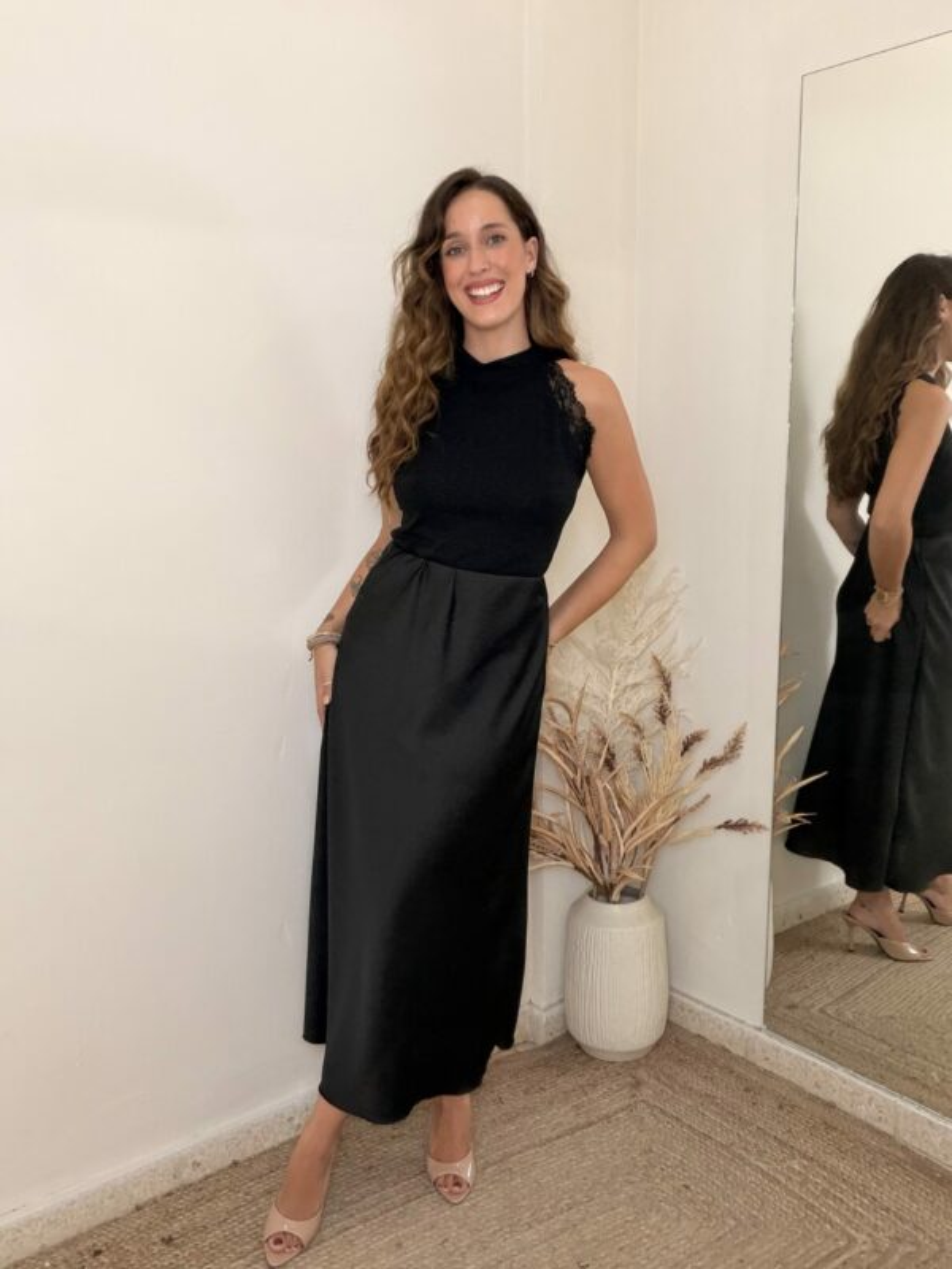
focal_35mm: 30
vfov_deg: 60.0
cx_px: 476
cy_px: 634
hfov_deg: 46.8
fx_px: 1100
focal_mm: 2.71
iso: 125
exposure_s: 1/60
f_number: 1.9
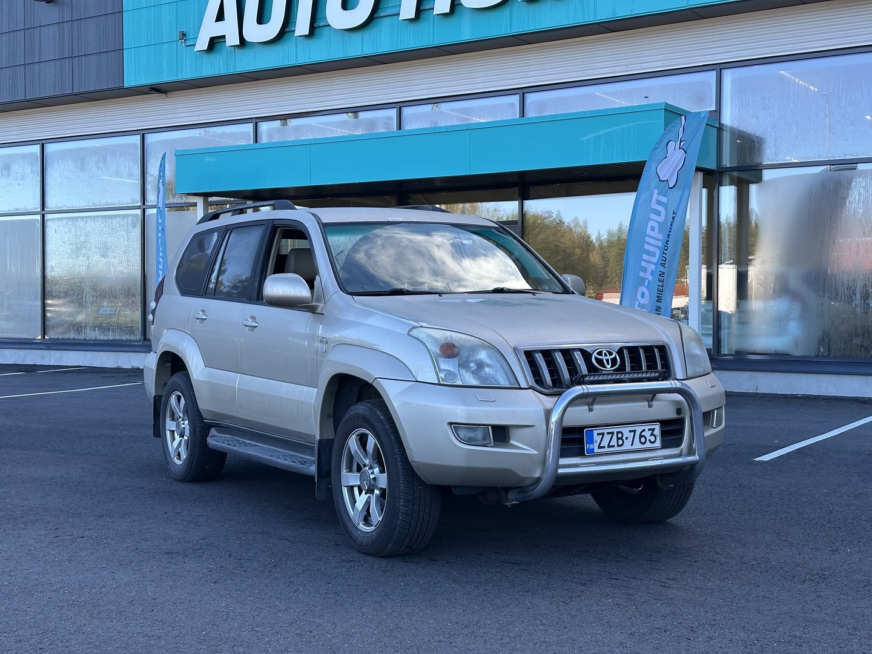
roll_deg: -0.6
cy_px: 327
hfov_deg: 39.7
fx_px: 1209
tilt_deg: -0.8
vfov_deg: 30.3
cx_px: 436
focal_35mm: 48
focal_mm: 6.86
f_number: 1.78
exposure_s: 1/552
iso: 64
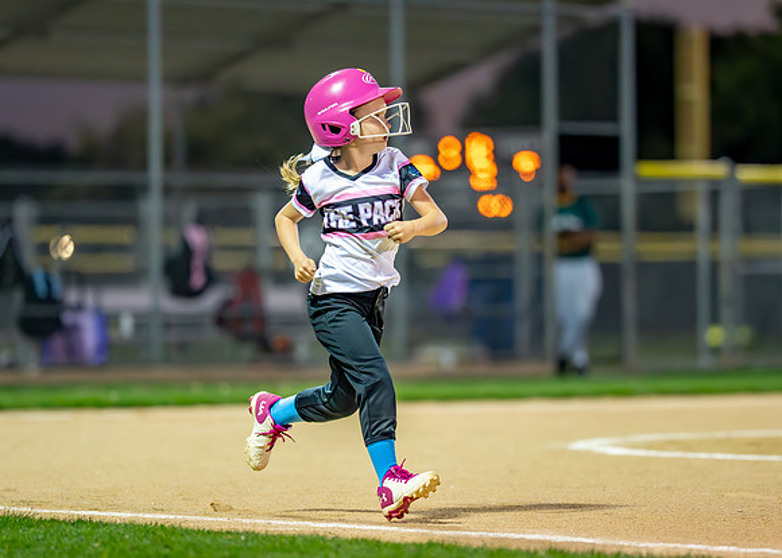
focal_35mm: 218
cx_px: 429
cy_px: 290
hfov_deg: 9.3
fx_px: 4831
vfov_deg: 6.6
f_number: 1.8
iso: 6400
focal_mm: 135
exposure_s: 1/1250
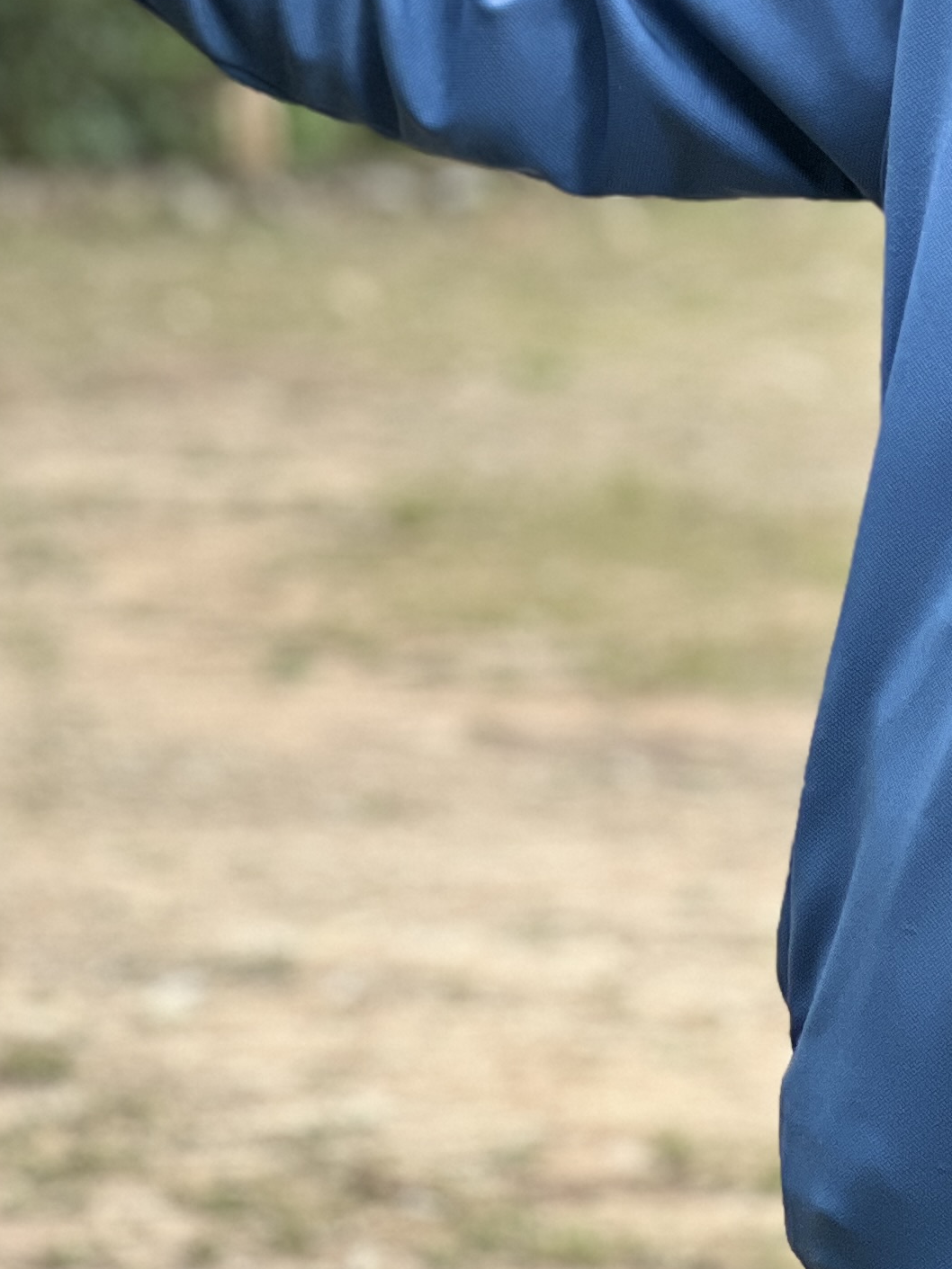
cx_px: 903
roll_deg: +0.5
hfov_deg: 6.7
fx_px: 8068
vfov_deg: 8.9
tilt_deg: +1.6
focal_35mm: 220
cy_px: -193
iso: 125
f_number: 2.8
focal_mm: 9
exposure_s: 1/121
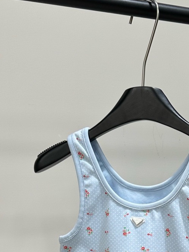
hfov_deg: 23.3
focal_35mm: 62
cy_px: 265
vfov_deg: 28.8
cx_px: 146
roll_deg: +0.0
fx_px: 452
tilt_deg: -9.5
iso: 64
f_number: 1.78
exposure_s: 1/163
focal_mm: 6.86
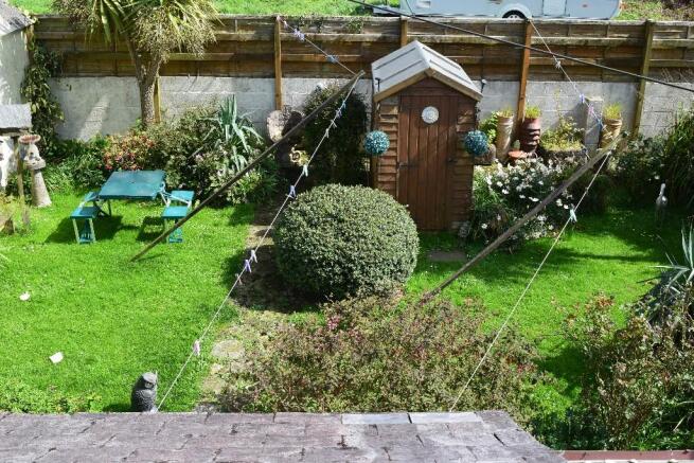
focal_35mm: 40
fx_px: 781
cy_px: 232
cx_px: 347
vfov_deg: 33.0
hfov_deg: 47.9
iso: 400
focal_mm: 27
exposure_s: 1/320
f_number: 10
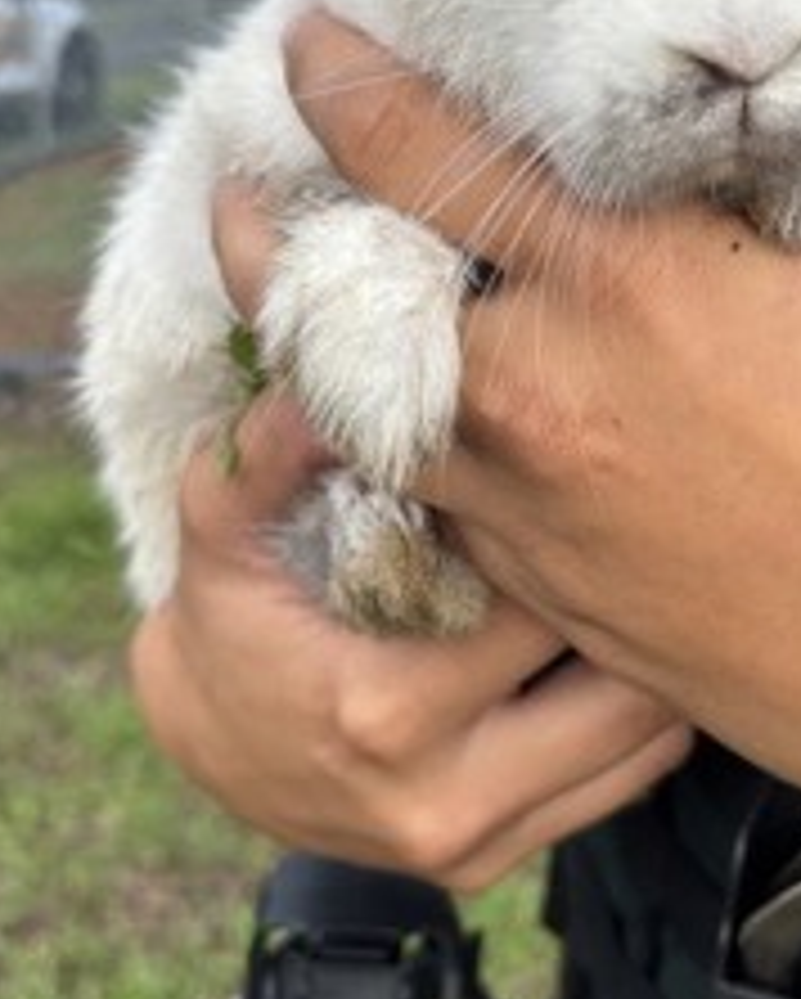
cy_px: 392
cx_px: 529
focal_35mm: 48
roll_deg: +1.7
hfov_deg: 31.3
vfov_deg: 38.6
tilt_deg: -15.2
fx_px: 1420
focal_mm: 5.96
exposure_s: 1/1190
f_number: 1.6
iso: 50
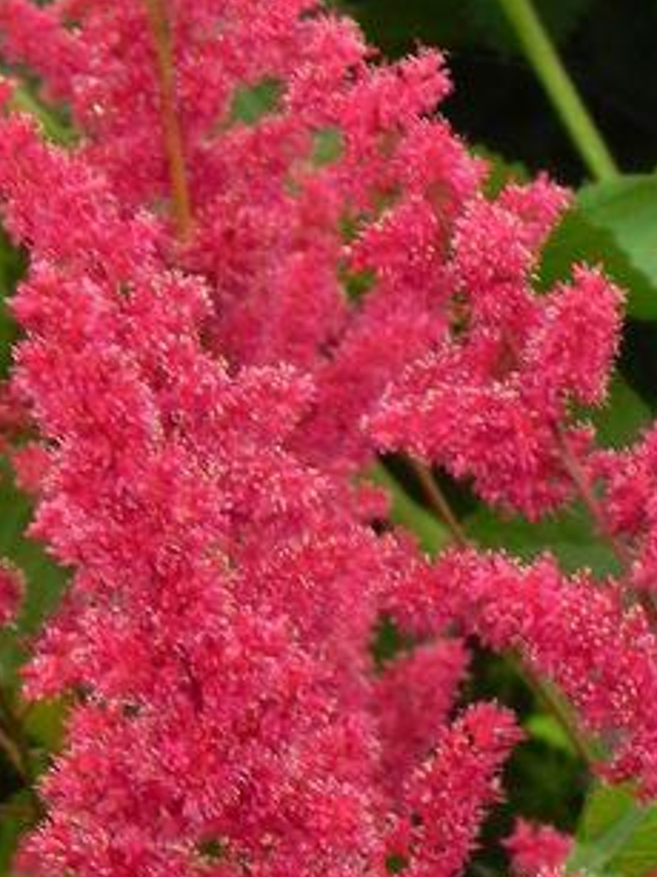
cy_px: 797
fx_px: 6939
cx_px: 463
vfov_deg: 7.2
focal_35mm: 274
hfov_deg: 5.4
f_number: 7.1
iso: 160
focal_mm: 18.8
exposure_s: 1/50
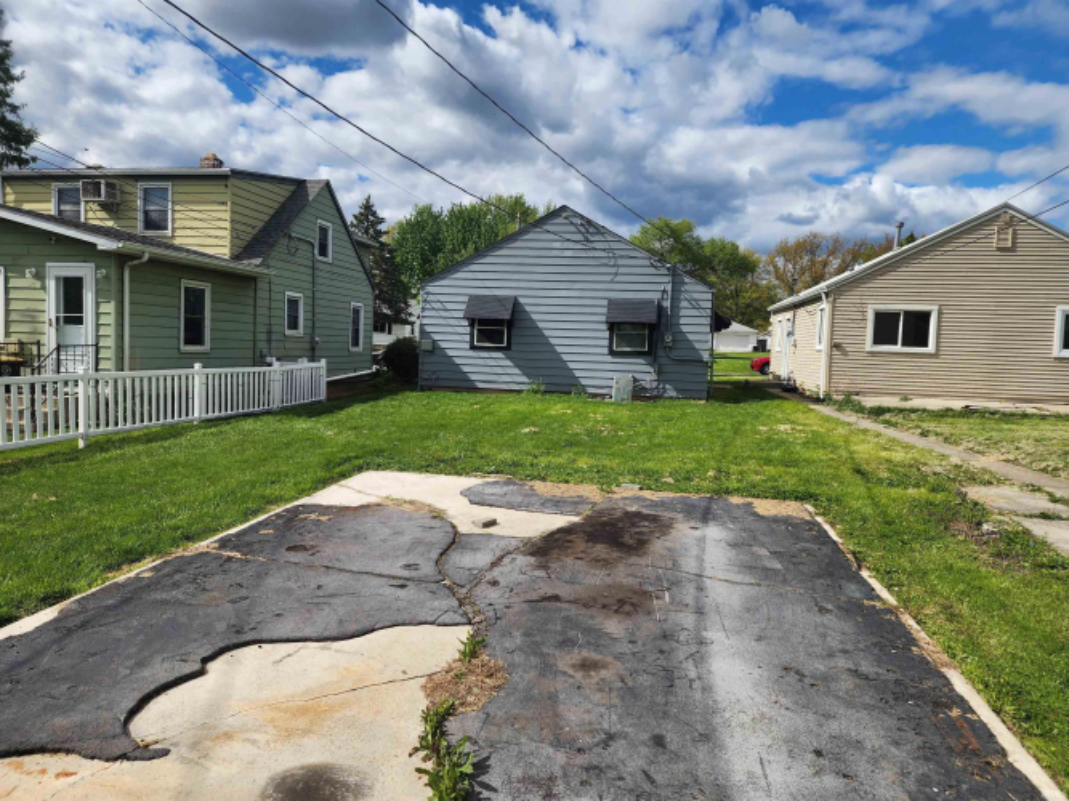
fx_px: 710
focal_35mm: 23
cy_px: 400
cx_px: 534
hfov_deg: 73.9
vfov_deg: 58.9
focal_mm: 6.4
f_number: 1.8
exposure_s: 1/1472
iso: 12
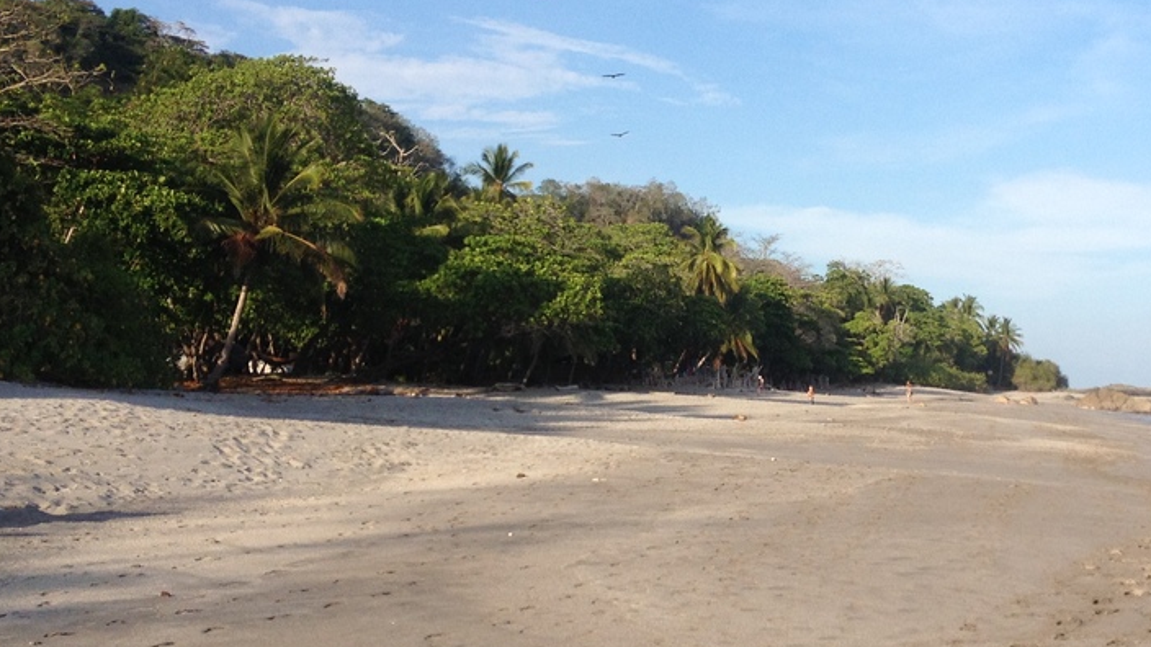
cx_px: 806
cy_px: 332
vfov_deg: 18.5
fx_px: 1984
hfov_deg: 32.0
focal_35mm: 65
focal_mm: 4.28
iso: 50
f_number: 2.4
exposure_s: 1/1623
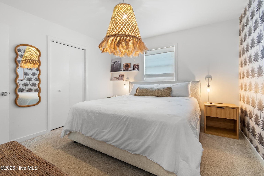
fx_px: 110
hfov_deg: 100.4
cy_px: 88
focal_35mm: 15
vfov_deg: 77.3
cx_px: 132
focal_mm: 10
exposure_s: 1/2.5
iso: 100
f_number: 4.5
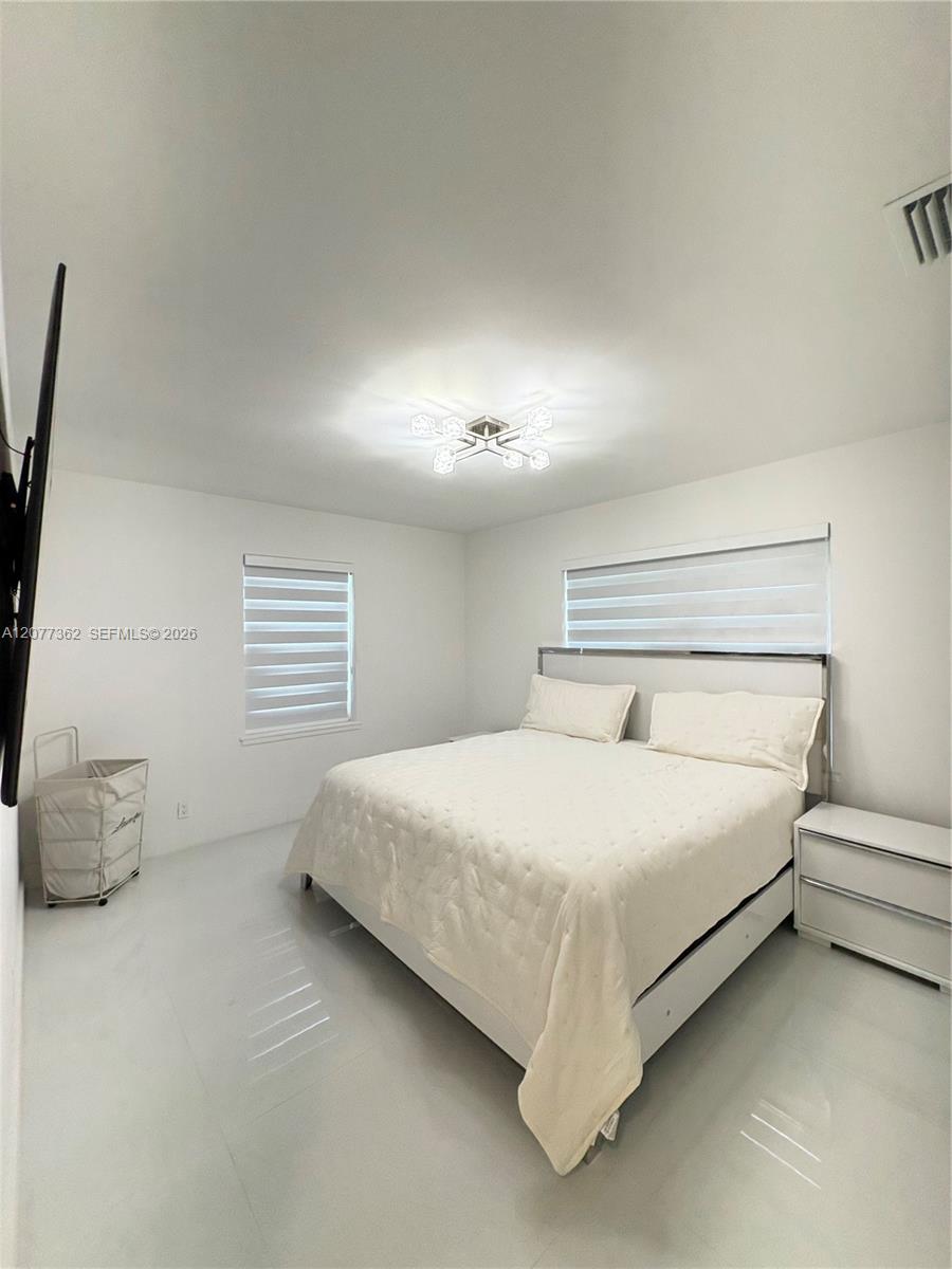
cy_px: 634
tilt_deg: +0.8
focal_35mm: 14
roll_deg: +0.4
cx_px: 476
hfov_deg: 85.7
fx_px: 513
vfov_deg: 102.1
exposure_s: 1/120
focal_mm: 2.22
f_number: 2.2
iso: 320
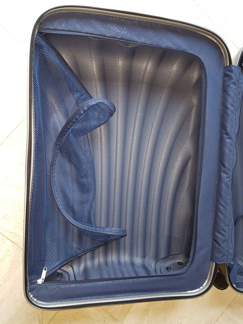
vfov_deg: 67.3
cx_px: 122
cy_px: 162
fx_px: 243
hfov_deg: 53.1
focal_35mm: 26
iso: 125
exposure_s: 1/50
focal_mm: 4.2
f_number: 1.7
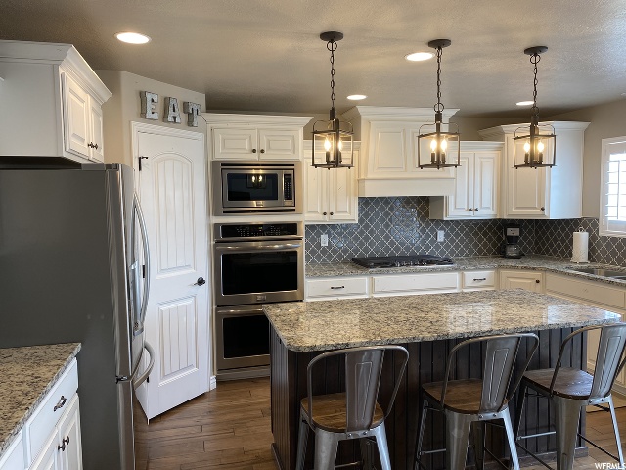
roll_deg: +0.4
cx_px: 313
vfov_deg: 53.1
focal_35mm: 26
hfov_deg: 67.3
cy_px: 235
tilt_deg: -3.5
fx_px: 470
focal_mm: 4.25
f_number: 1.8
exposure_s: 1/60
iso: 80
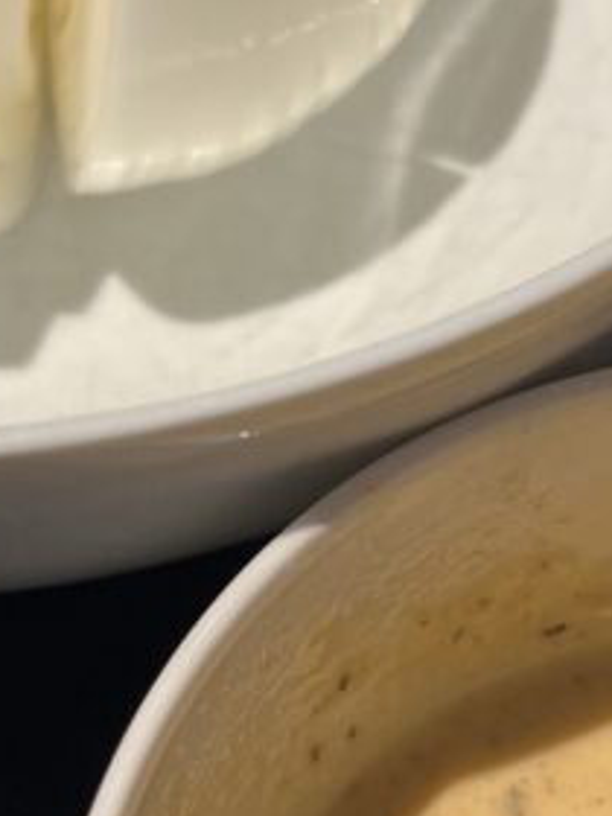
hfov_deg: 15.6
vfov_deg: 20.7
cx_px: 286
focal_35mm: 95
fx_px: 2239
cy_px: 411
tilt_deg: -60.6
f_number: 1.5
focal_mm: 5.7
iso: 125
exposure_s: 1/100
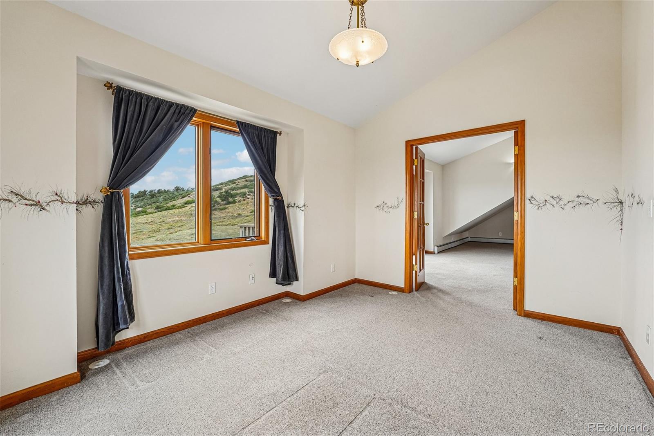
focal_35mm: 15
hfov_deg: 101.9
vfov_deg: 78.8
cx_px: 327
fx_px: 265
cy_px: 218
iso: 200
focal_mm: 14.6
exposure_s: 1/30
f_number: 8
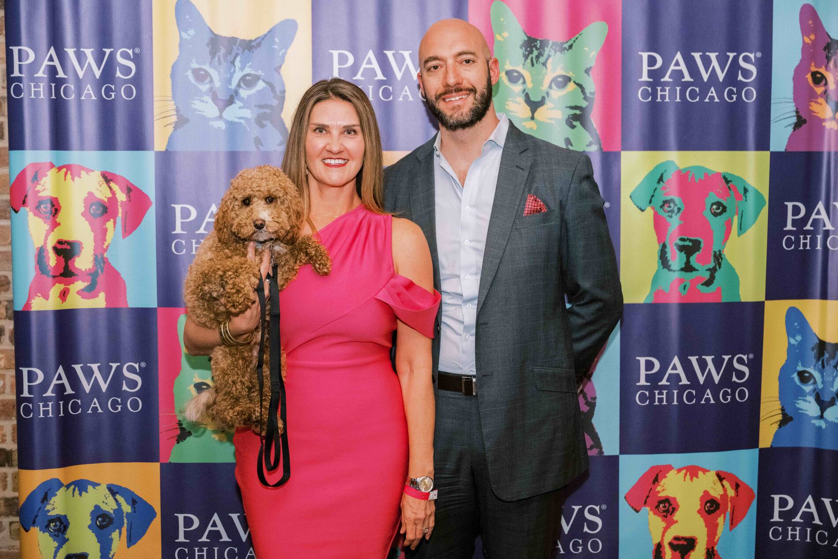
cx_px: 419
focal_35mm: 57
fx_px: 1319
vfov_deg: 23.9
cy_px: 280
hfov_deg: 35.2
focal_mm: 55
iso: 3200
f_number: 2.8
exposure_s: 1/100
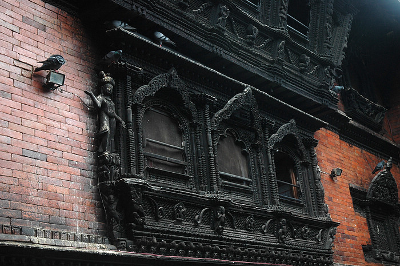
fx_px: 583
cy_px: 133
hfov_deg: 37.9
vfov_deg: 25.7
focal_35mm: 52
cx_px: 200
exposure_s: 1/40
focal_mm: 35
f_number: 4.5
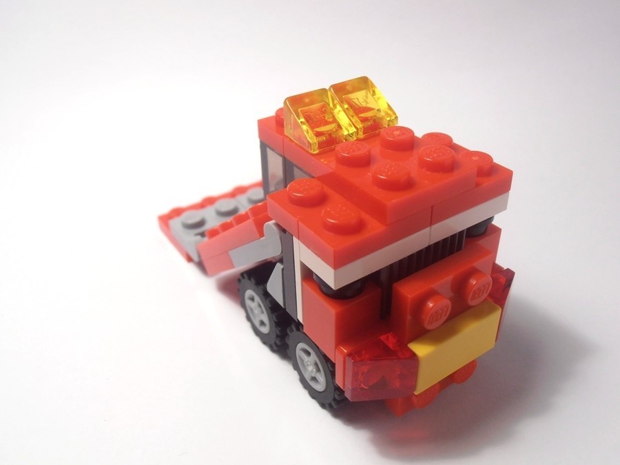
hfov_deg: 50.1
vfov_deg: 38.7
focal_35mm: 37
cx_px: 310
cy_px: 232
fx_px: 663
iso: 80
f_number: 3.9
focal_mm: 6.61
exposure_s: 1/60
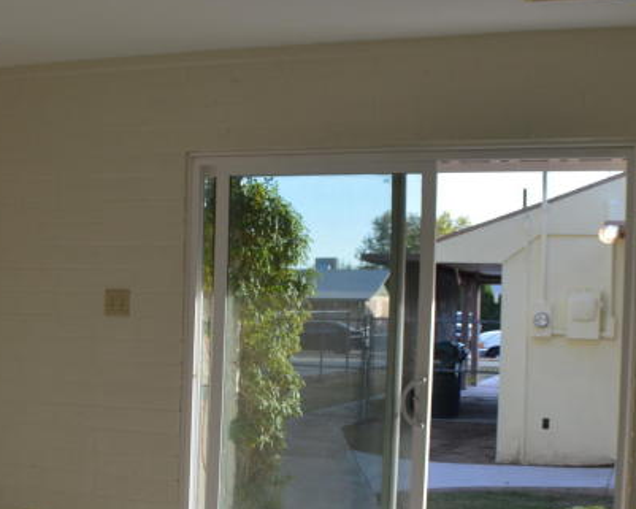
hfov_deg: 22.7
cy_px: 362
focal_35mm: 81
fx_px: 1525
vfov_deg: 18.9
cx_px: 4
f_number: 6.3
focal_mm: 20
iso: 100
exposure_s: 1/80
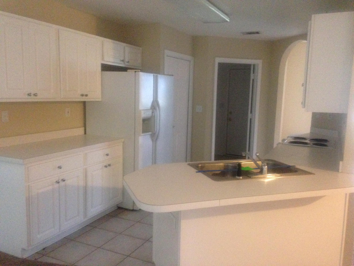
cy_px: 133
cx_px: 177
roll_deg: -0.6
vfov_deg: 42.9
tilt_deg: -7.4
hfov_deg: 55.4
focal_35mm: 33
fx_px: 337
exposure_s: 1/15
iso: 640
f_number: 2.4
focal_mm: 4.12
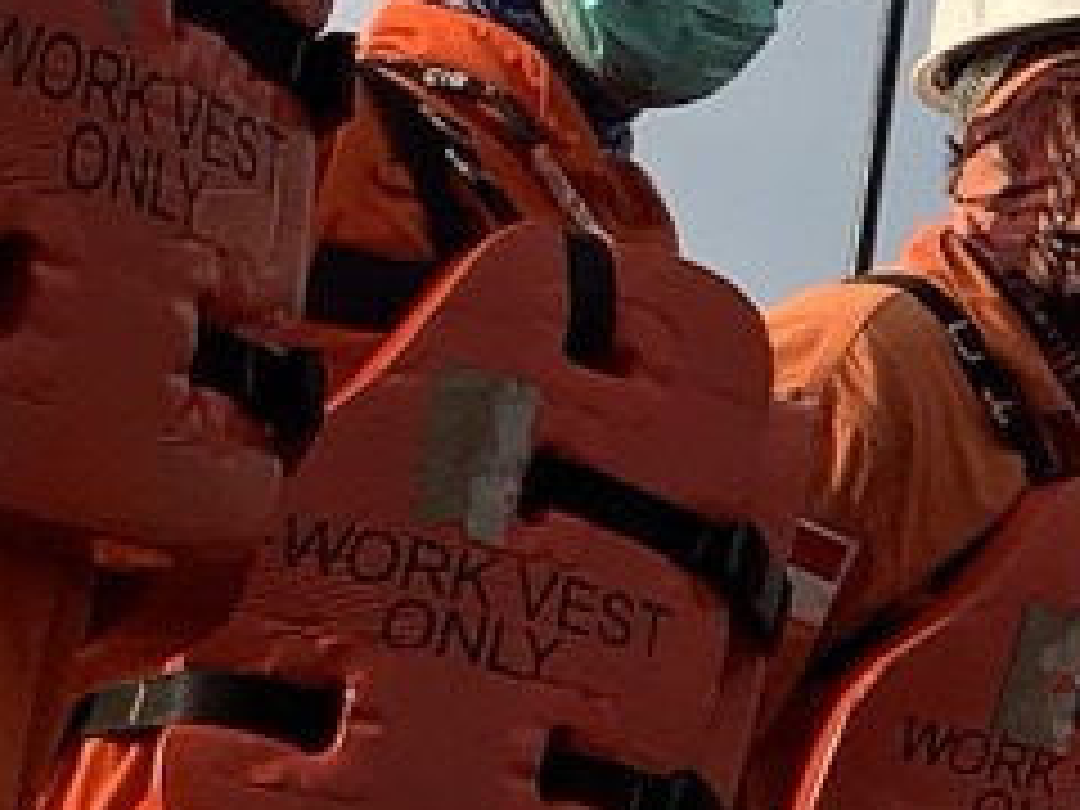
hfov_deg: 9.1
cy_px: -158
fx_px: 6084
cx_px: 2660
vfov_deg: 7.6
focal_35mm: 195
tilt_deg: +20.6
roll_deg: -3.5
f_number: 1.8
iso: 25
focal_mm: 4.25
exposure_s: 1/2611
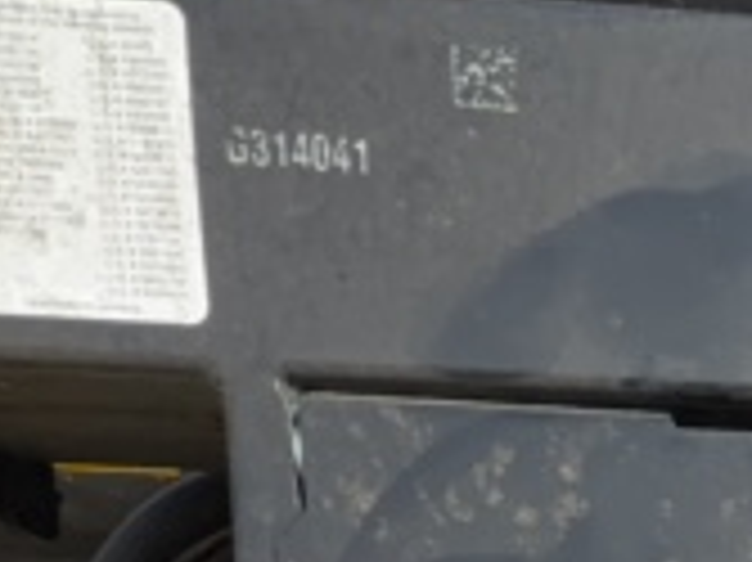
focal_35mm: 86
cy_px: 1254
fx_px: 1867
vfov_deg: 13.6
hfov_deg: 16.6
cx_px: 1549
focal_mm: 2.22
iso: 25
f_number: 2.2
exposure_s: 1/343
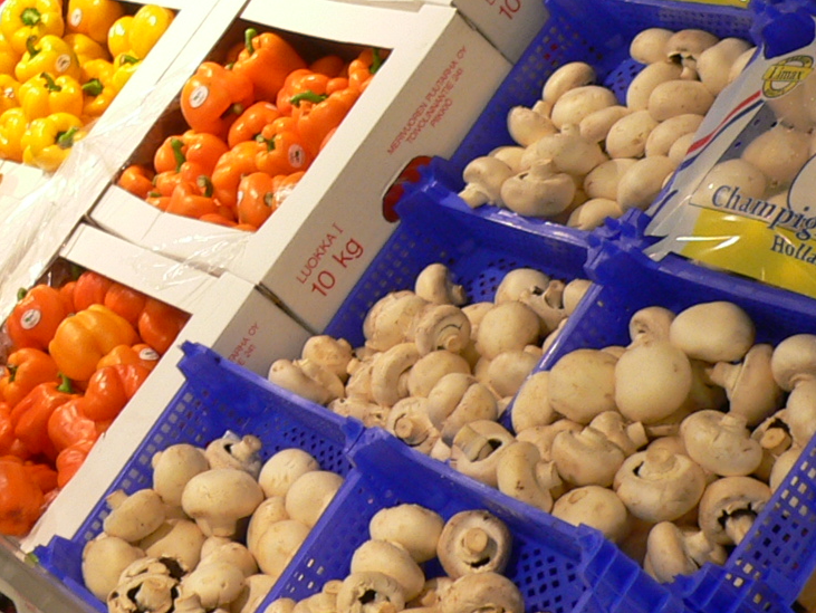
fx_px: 2311
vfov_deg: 15.0
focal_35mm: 98
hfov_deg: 19.8
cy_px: 122
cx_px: 176
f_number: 2.8
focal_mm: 5.8
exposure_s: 1/15
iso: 80
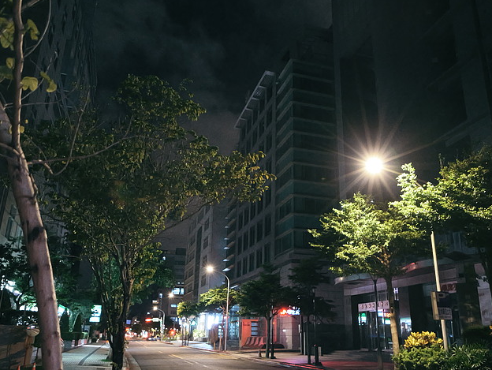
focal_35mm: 30
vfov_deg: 46.9
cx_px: 269
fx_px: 427
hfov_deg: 59.8
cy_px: 183
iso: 3200
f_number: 2
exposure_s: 1/40
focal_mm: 10.9
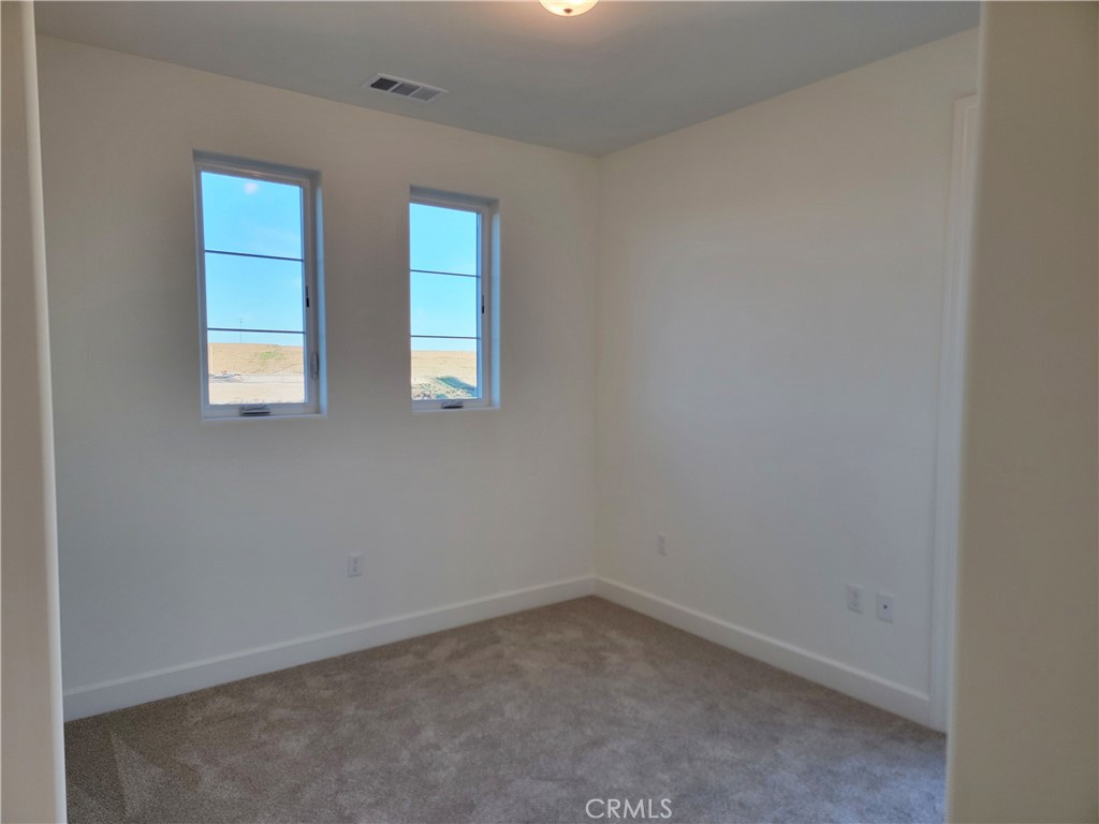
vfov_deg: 56.8
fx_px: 762
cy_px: 412
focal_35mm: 24
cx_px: 550
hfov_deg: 71.6
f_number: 1.8
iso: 40
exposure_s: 1/120
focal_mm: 6.7
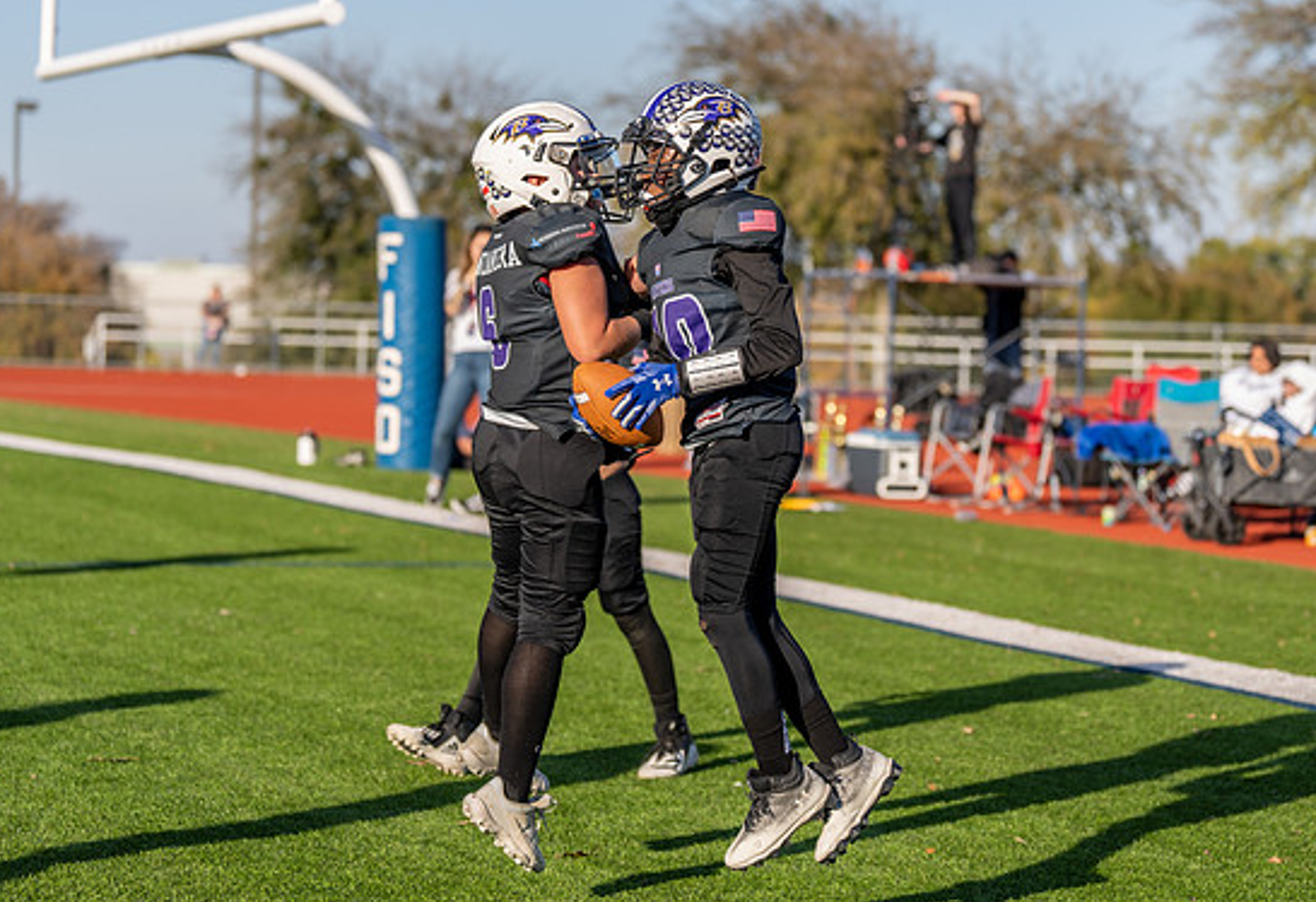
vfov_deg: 13.3
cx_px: 689
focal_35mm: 105
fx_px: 3871
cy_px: 378
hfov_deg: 19.3
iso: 100
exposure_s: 1/1250
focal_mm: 84
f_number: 2.8
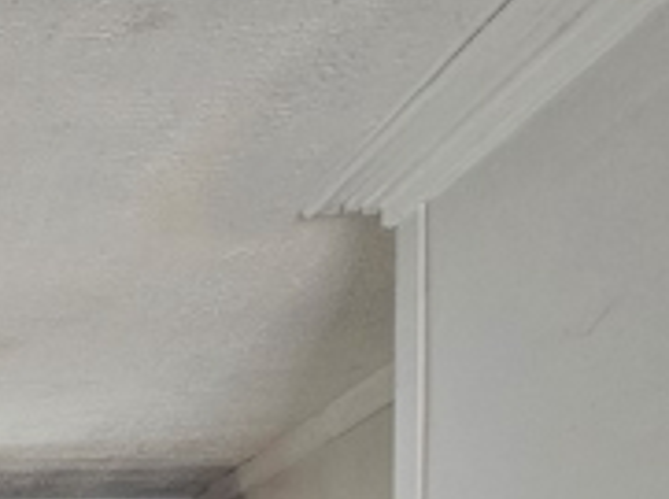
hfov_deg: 29.7
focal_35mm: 48
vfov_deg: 21.0
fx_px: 926
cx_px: -249
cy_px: 887
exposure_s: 1/77.4
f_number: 2.2
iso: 400
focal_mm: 2.2
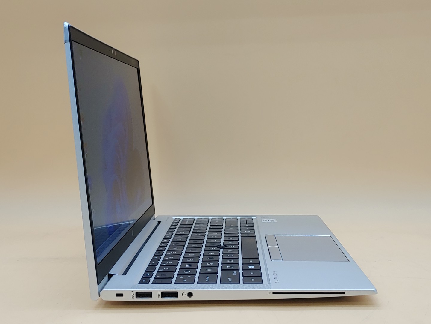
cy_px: 162
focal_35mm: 46
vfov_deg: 31.5
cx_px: 216
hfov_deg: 41.2
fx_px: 573
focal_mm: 4.36
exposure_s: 1/101
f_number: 1.8
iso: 50
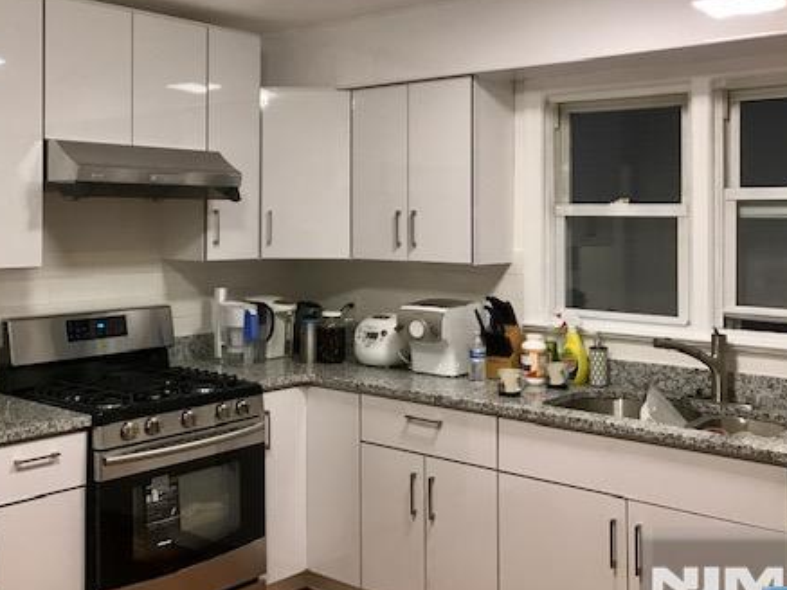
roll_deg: -1.1
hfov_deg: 45.4
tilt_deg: +1.3
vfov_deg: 34.9
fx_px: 932
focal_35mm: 41
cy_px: 205
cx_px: 294
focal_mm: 3.99
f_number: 1.8
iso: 40
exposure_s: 1/17
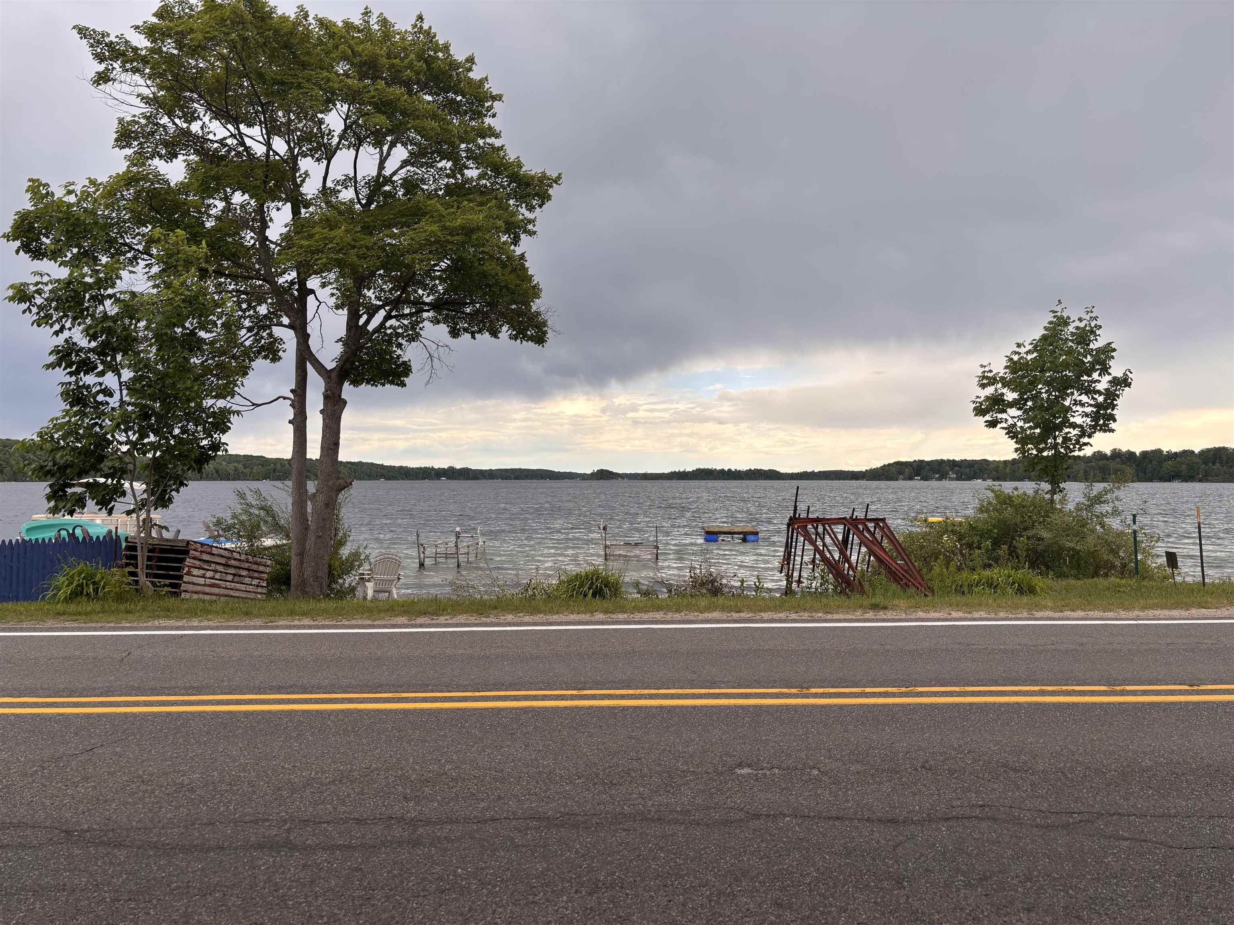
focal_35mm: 26
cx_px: 617
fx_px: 927
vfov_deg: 53.1
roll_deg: +0.0
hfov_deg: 67.3
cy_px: 462
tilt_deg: +0.7
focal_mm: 5.96
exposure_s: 1/811
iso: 50
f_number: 1.6
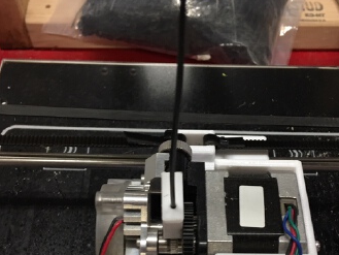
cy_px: 194
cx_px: 190
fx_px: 460
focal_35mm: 47
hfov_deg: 40.4
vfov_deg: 30.3
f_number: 2.2
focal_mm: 4.15
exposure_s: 1/15
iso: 40
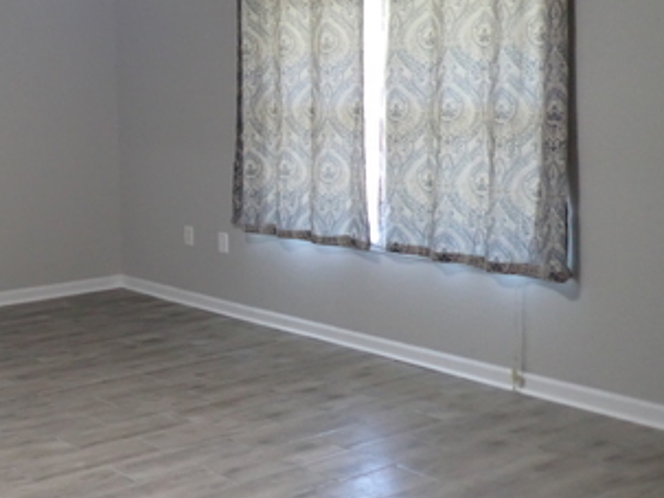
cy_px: 197
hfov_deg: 32.5
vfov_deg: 26.5
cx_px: 19
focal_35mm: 55
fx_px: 1055
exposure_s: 1/30
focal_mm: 4.5
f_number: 2
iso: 250
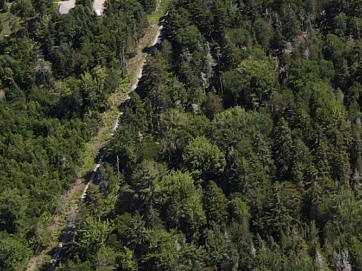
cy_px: -325
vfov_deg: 11.8
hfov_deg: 16.7
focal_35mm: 108
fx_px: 1129
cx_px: 530
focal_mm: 4.5
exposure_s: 1/725
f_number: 2.8
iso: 100
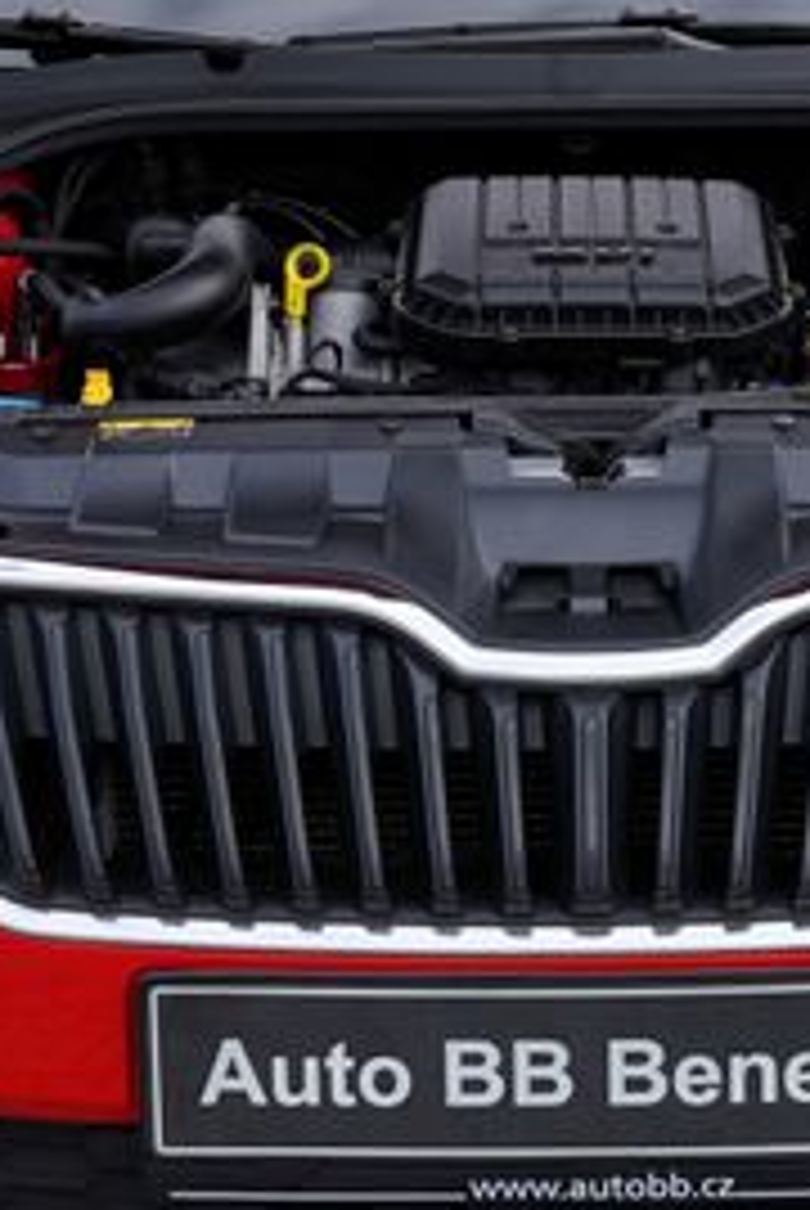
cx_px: 554
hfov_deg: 14.4
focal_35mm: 95
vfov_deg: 21.2
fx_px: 3198
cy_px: 297
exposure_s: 1/200
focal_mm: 25
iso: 100
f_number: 7.1
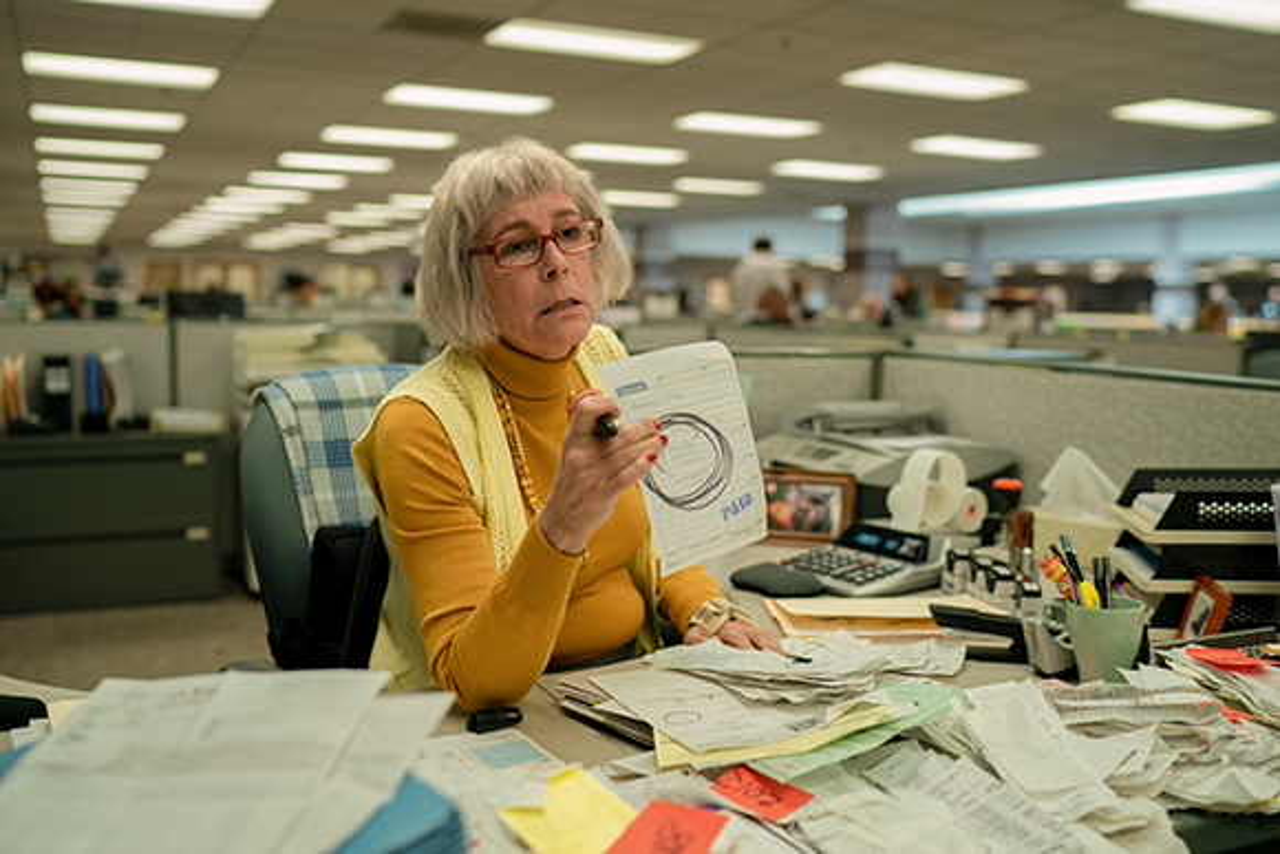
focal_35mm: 35
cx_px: 640
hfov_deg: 54.4
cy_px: 427
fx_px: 1245
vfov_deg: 37.9
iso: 500
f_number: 2
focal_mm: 35
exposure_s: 1/200
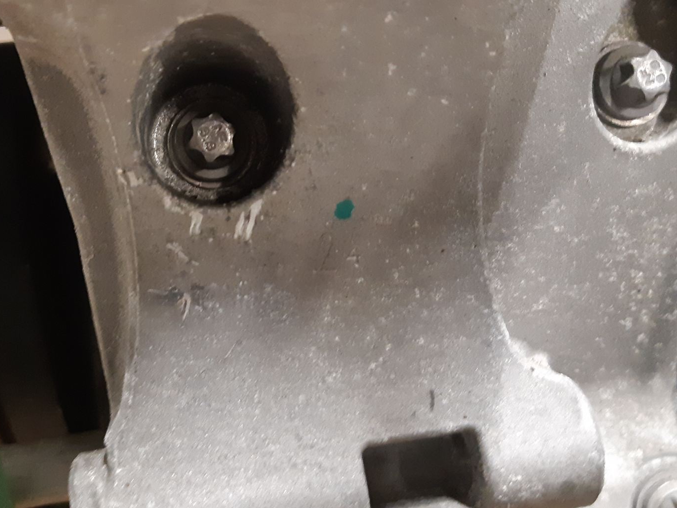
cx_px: 257
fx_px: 763
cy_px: 286
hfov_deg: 47.5
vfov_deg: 36.8
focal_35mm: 39
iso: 400
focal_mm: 3.93
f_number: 1.7
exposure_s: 1/25
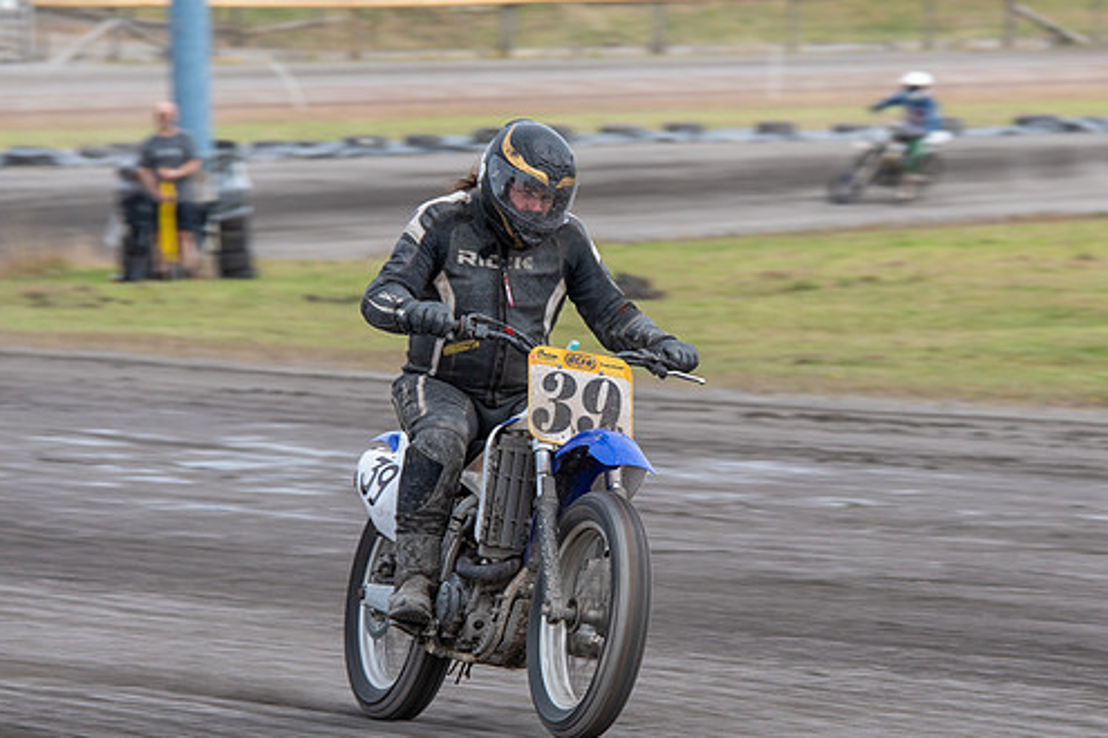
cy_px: 466
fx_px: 11879
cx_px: 646
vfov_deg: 3.6
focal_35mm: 386
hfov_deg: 5.3
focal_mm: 185
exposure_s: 1/250
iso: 200
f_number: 8
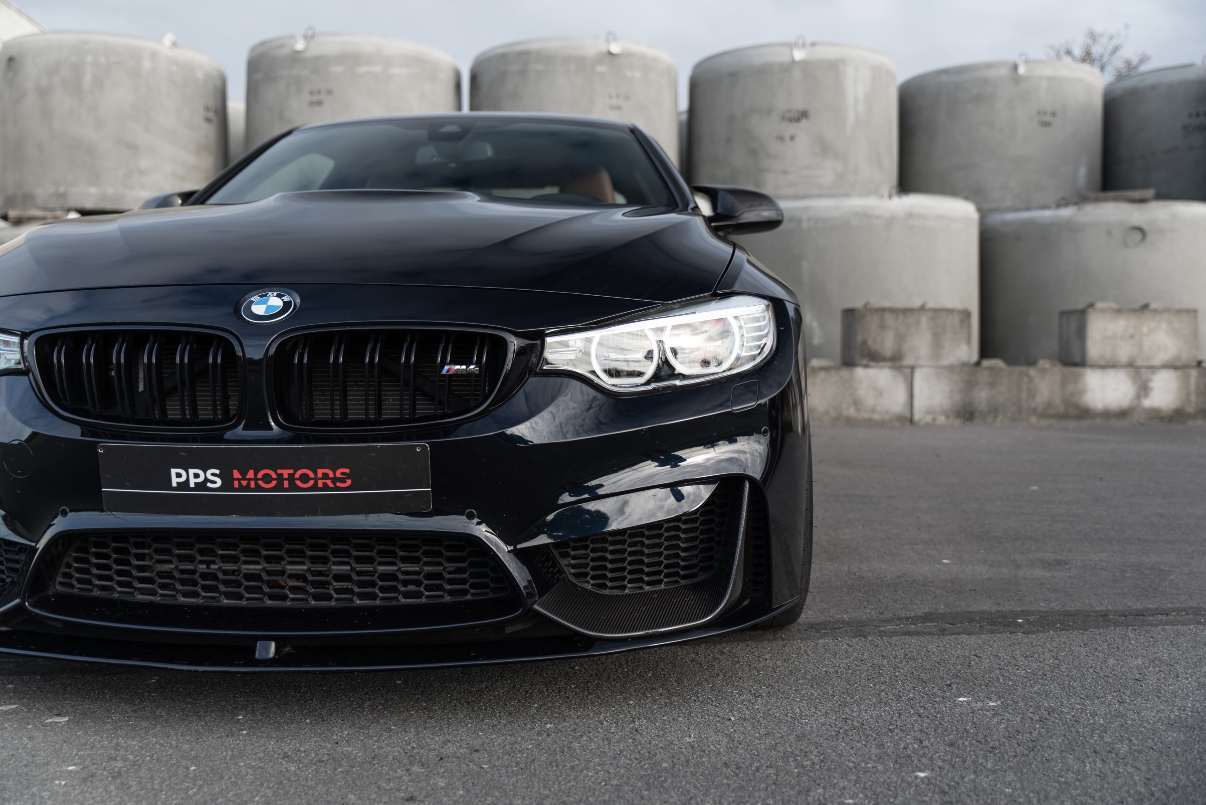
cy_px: 402
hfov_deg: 53.1
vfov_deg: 36.9
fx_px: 1206
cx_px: 603
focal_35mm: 36
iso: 100
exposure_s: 1/400
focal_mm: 36
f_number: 2.8
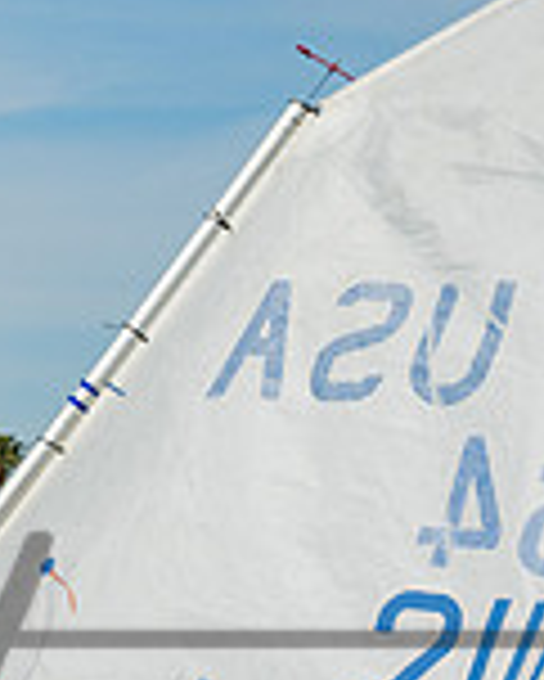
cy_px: 870
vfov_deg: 6.3
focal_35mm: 304
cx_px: -433
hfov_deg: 5.0
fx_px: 6112
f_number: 10
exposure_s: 1/400
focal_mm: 72
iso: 250
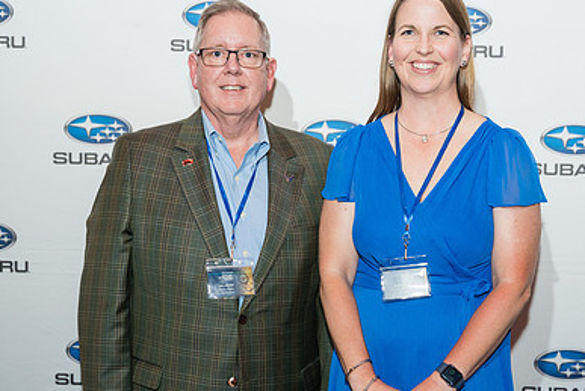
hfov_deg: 29.1
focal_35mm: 69
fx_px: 1123
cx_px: 352
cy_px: 253
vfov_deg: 19.7
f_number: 2.8
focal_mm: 44.6
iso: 1000
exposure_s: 1/250
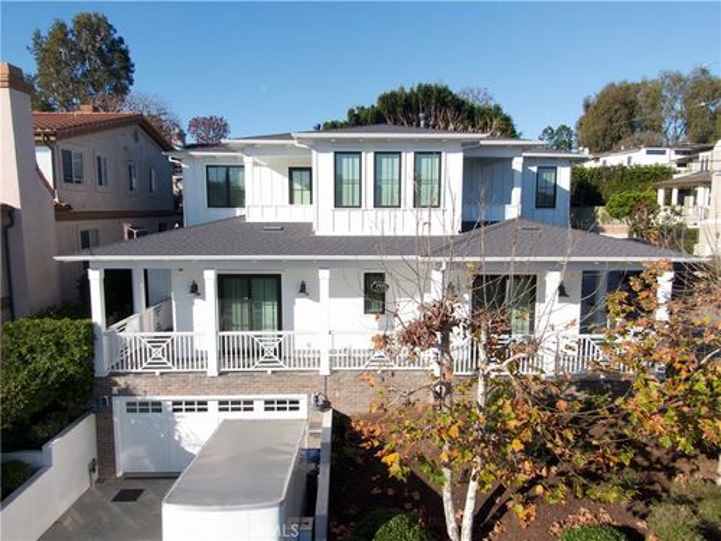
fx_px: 500
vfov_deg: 56.8
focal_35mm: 24
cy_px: 270
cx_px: 360
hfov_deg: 71.6
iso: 110
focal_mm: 4.39
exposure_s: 1/1357
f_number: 2.8
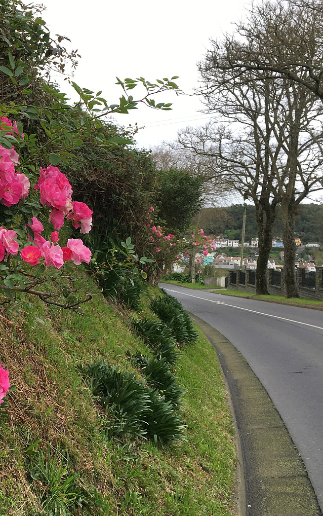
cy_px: 266
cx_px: -2
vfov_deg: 42.6
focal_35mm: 47
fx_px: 662
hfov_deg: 26.0
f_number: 2.2
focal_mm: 4.15
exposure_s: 1/329
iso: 25
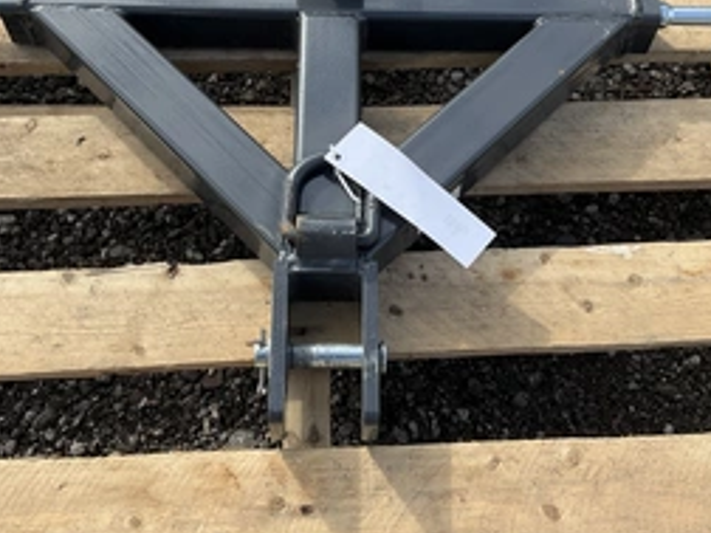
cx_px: 339
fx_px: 945
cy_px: 141
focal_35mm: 46
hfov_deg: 41.2
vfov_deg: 31.0
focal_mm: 3
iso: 25
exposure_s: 1/912
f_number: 1.8
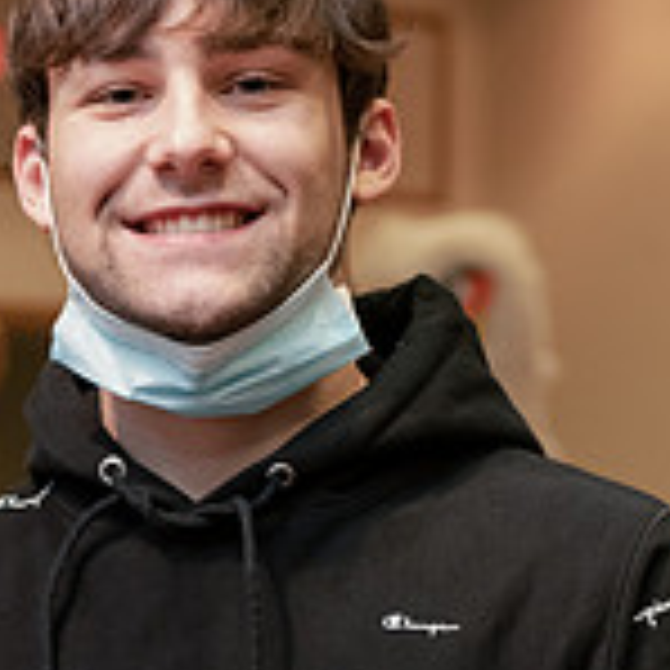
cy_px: 564
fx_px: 4358
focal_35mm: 199
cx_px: -148
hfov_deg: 8.7
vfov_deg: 8.8
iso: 1600
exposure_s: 1/160
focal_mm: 60
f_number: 4
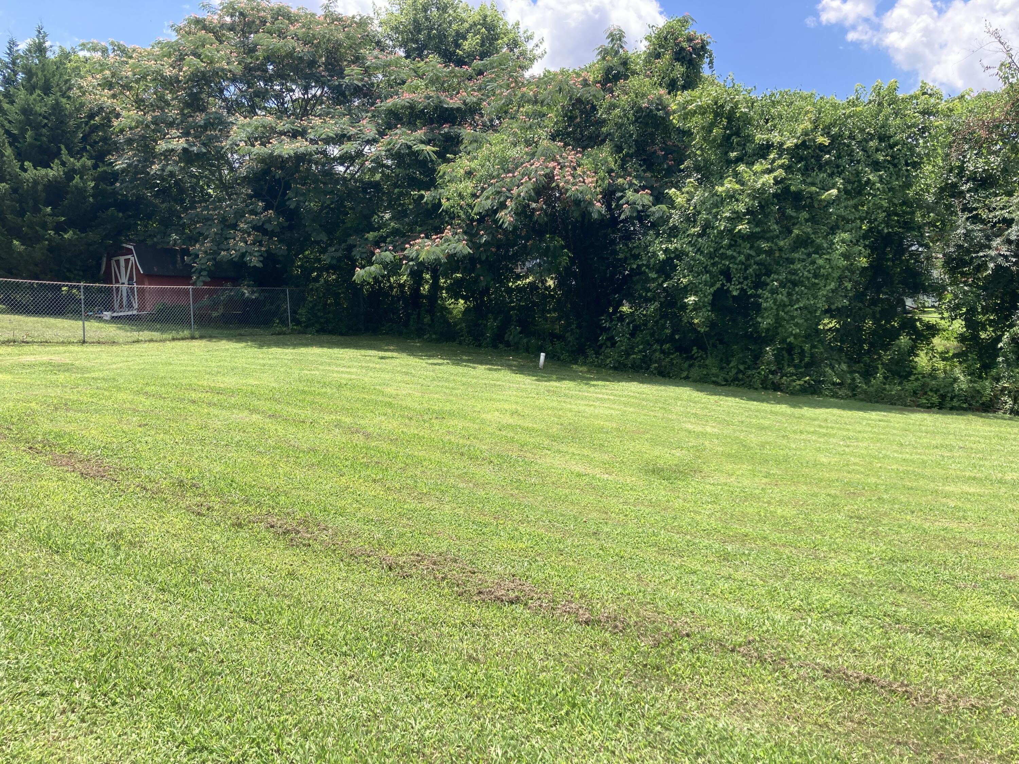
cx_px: 510
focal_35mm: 28
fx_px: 824
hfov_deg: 63.4
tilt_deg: -2.7
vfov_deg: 49.7
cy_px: 382
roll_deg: +3.6
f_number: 1.8
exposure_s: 1/979
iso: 20
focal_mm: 3.99
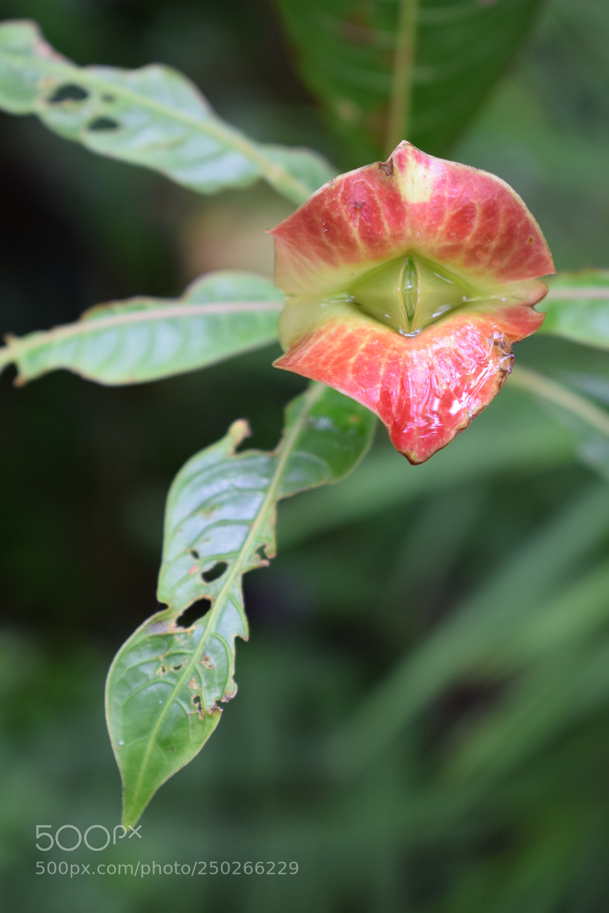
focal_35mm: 82
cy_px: 456
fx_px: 2093
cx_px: 304
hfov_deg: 16.6
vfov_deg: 24.6
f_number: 5.6
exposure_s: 1/60
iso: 800
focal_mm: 55
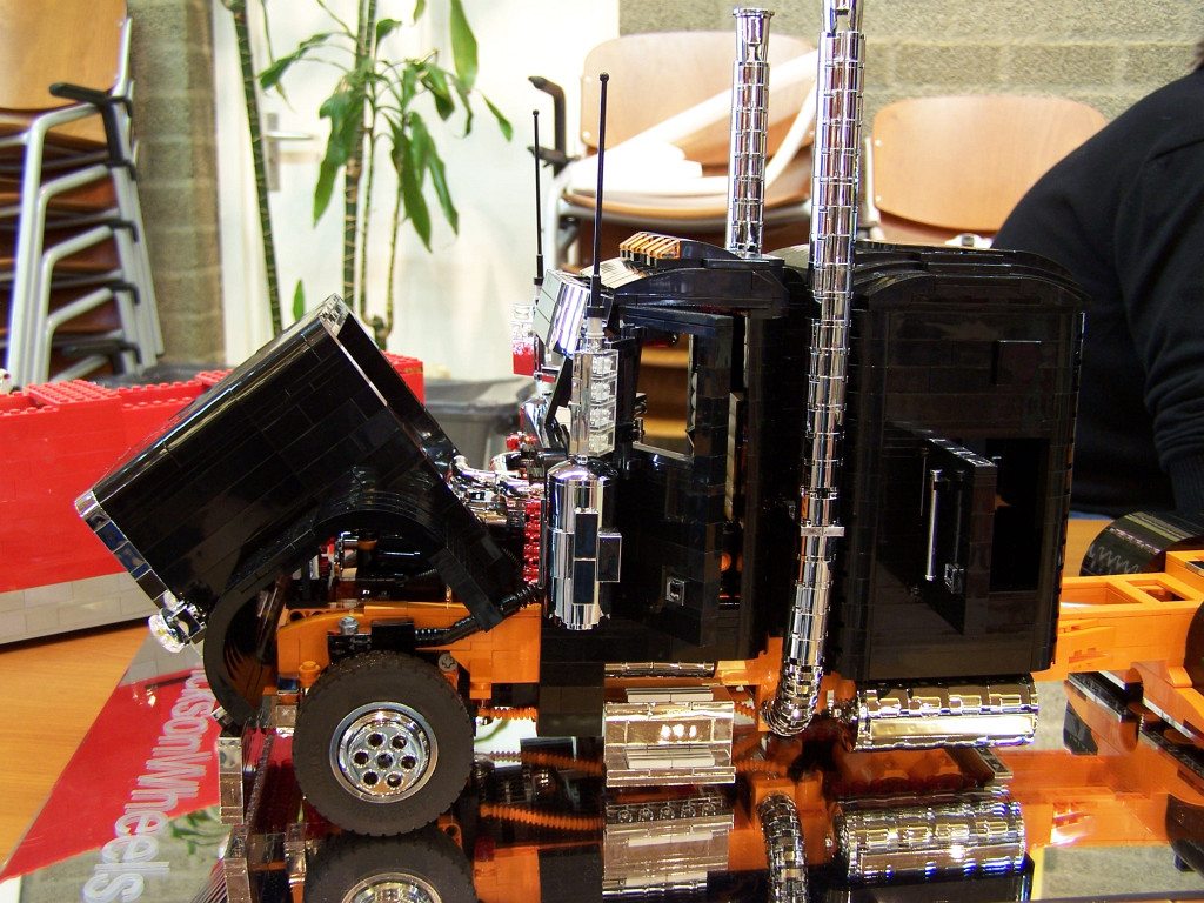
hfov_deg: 49.0
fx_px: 1322
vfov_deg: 37.7
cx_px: 602
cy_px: 452
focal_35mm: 38
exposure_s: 1/2
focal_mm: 6.3
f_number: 2.8
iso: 80
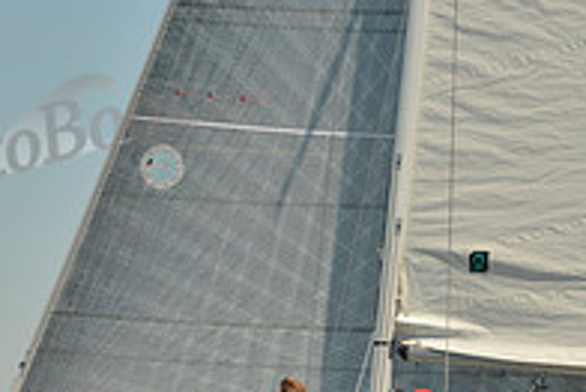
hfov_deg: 9.9
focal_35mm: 207
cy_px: 250
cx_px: 431
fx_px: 3372
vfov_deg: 6.6
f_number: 8
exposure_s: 1/640
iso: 200
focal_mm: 70
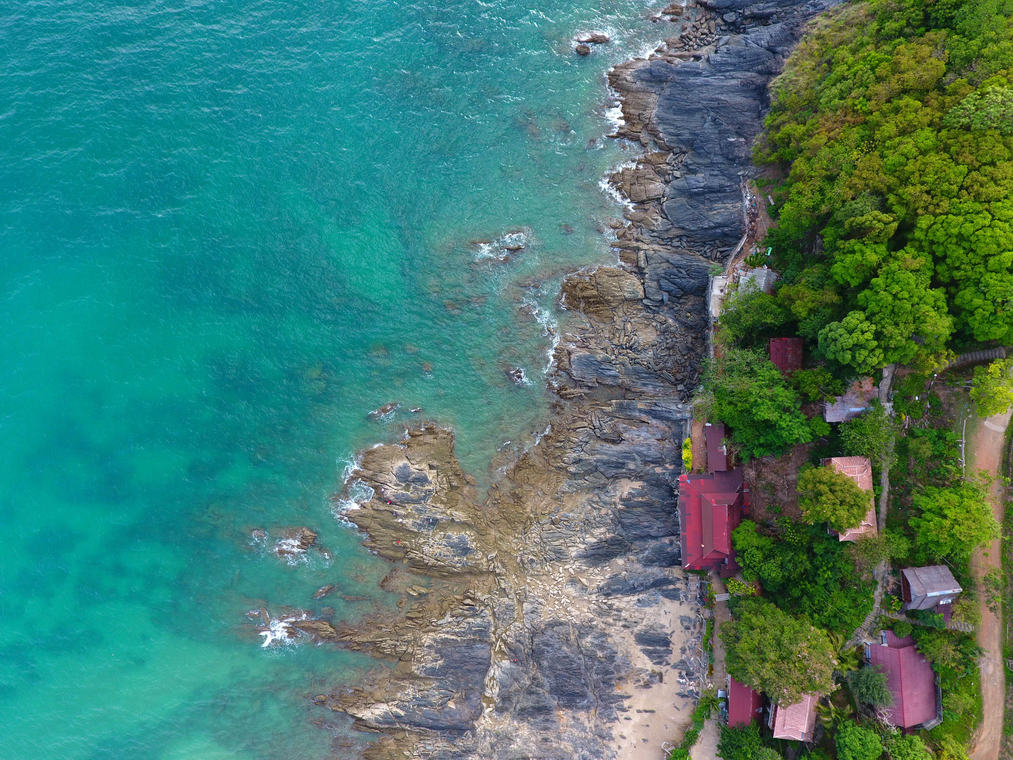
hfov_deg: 81.7
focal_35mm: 20
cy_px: 380
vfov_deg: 66.0
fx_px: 585
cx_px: 506
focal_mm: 3.61
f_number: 2.8
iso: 100
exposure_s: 1/176
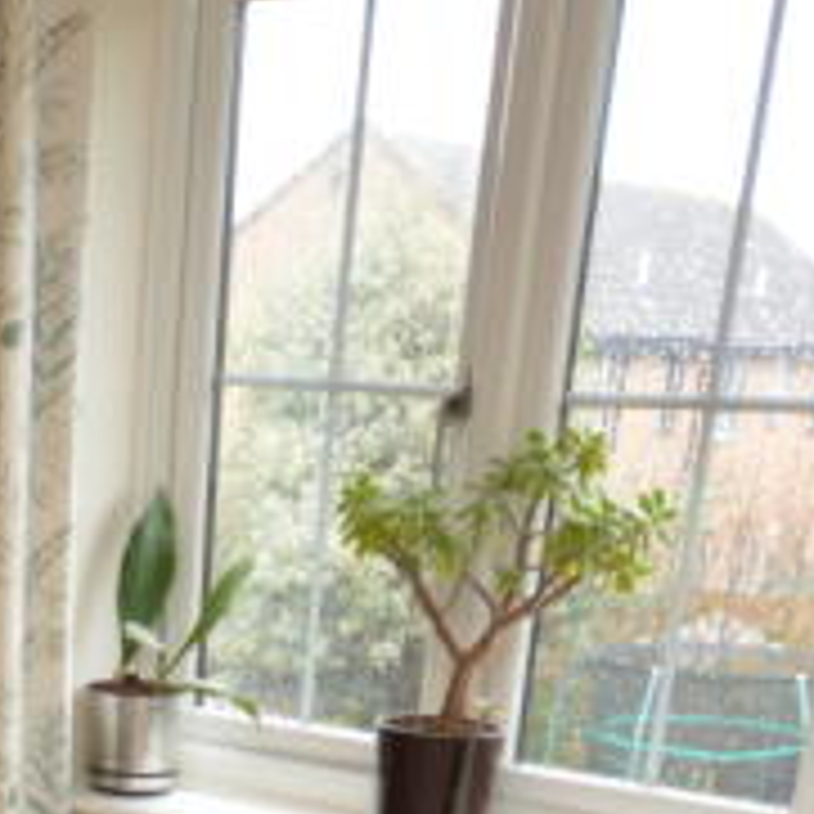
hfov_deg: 23.0
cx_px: 4
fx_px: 1916
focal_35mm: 72
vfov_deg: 20.1
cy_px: 1279
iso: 640
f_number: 4
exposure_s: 1/60
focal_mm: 10
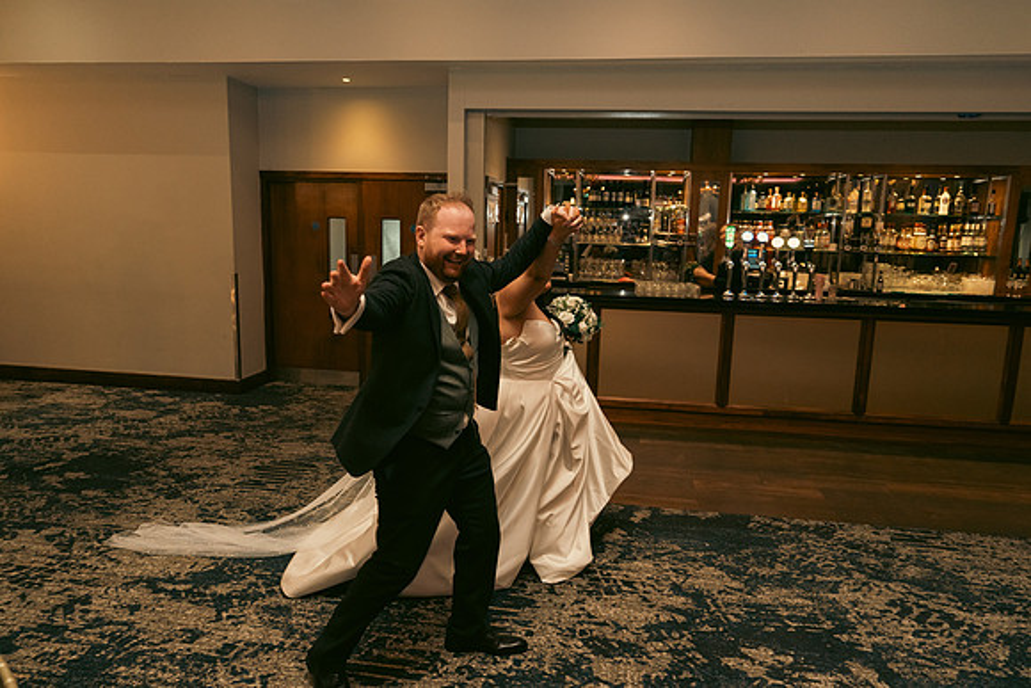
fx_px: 687
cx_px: 516
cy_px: 344
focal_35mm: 24
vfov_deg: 53.2
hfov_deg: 73.7
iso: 2500
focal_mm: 24
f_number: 3.5
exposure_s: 1/160
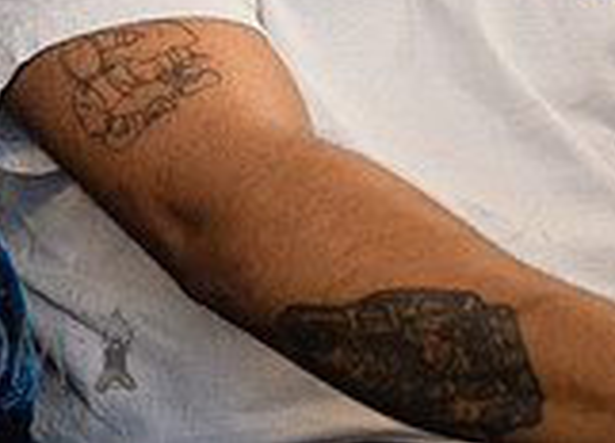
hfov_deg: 8.9
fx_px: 3942
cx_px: 36
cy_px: -413
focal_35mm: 225
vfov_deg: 6.3
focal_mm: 55
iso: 2000
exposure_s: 1/125
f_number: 4
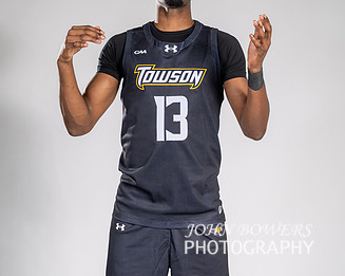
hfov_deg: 22.6
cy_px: 69
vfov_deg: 18.1
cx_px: 251
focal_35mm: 84
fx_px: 857
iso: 80
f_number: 4.5
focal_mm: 39
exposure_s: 1/200
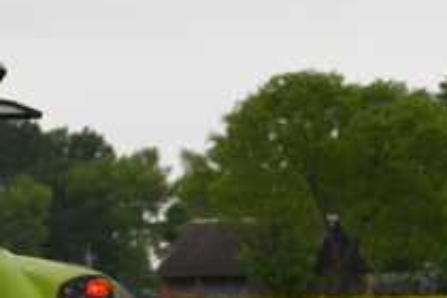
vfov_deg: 6.3
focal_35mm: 218
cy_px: 163
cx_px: -130
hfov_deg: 9.3
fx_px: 2707
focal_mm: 28
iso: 125
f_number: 4
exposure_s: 1/250
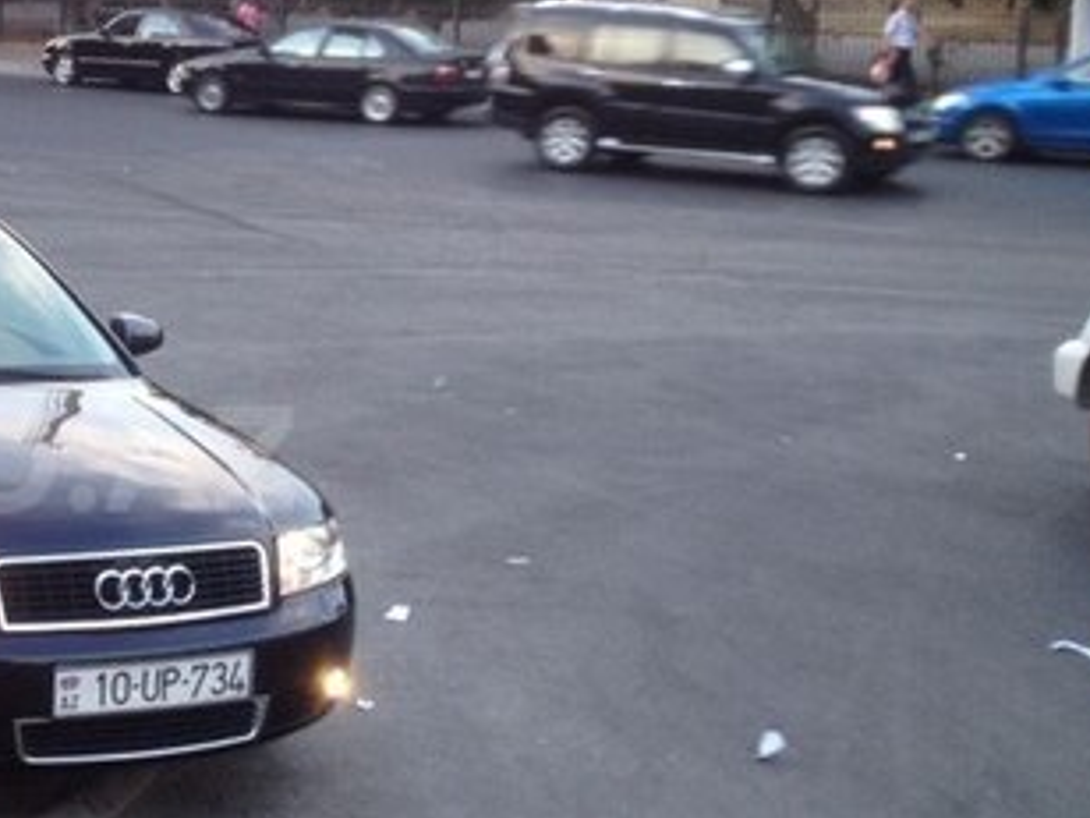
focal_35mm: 75
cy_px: 459
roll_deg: +2.3
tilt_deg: -13.1
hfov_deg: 24.5
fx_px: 2362
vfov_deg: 19.6
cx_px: -67
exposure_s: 1/40
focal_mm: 4.28
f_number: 2.4
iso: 50
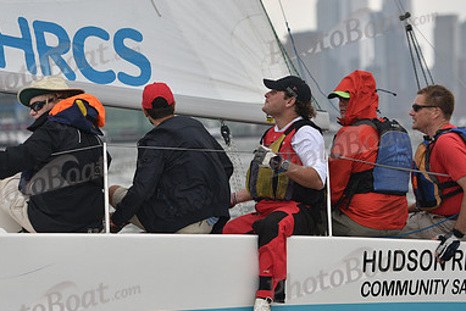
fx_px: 2162
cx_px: 205
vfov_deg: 8.2
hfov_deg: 12.3
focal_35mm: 167
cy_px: 226
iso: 320
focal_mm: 110
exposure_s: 1/1250
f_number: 3.2
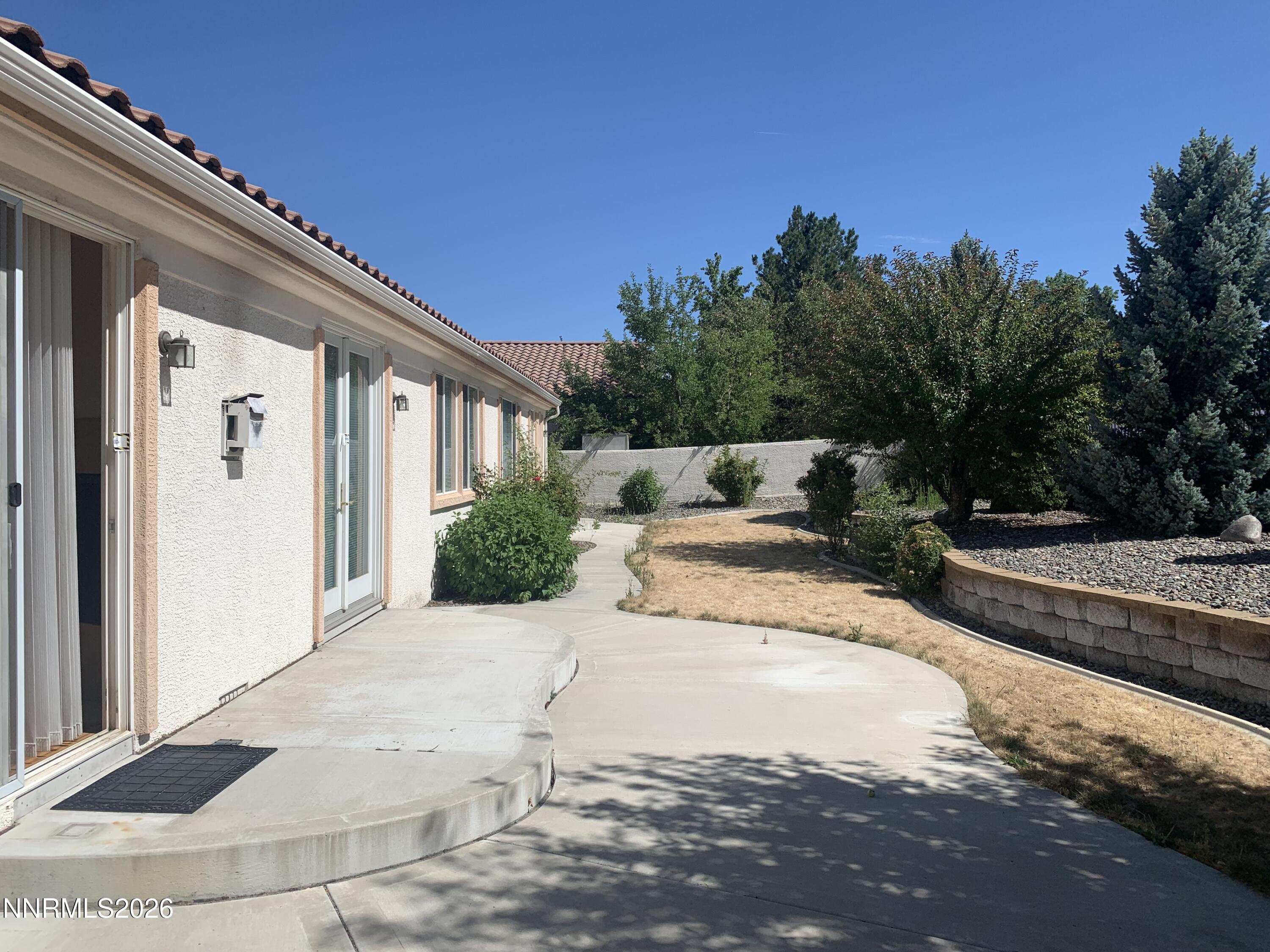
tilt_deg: -0.1
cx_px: 635
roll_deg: -0.6
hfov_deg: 67.3
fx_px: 954
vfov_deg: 53.1
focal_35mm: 26
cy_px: 476
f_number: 1.8
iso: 25
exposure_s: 1/4098
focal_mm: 4.25
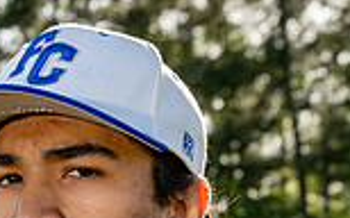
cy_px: 472
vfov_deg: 6.8
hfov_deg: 11.3
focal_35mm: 185
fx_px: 1763
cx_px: 55
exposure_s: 1/250
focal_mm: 62
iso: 200
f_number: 8
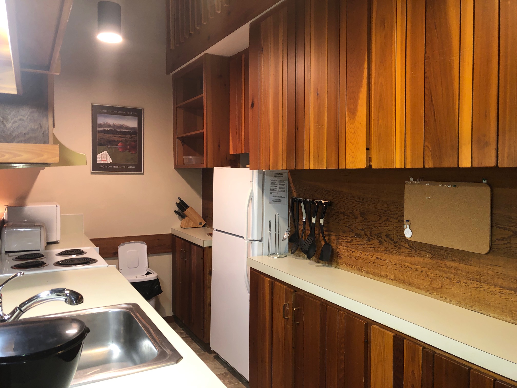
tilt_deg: -2.5
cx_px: 258
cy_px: 194
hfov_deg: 63.4
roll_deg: -0.1
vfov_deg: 49.7
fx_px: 418
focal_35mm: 28
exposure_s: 1/15
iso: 80
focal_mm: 3.99
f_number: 1.8
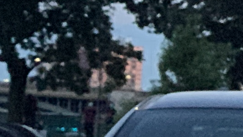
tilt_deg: -4.9
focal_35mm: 430
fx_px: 2771
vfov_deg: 2.8
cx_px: -551
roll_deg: -2.9
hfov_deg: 4.7
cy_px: 327
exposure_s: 1/60
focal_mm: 6
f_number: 2.4
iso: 400
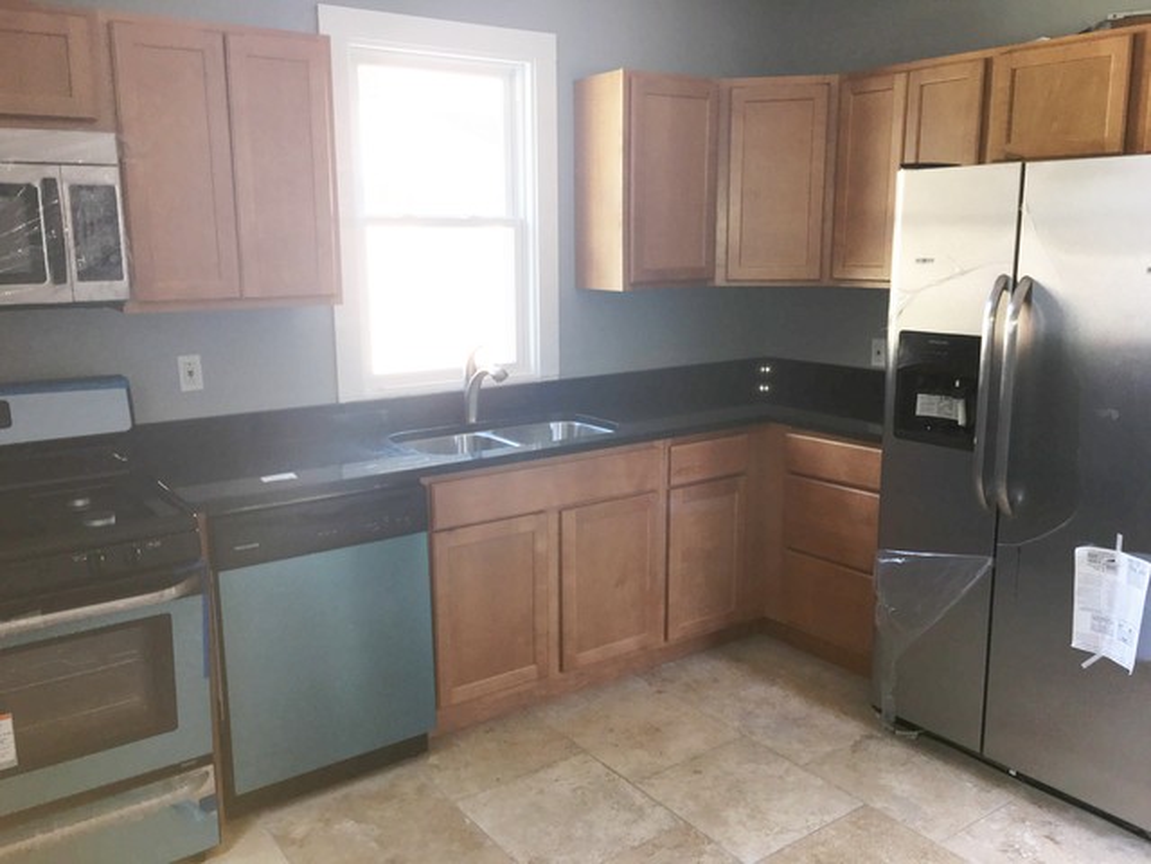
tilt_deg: -10.3
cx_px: 576
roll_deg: -0.2
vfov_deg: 48.2
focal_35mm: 29
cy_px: 432
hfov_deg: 61.7
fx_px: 964
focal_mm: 4.15
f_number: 2.2
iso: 25
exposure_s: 1/30
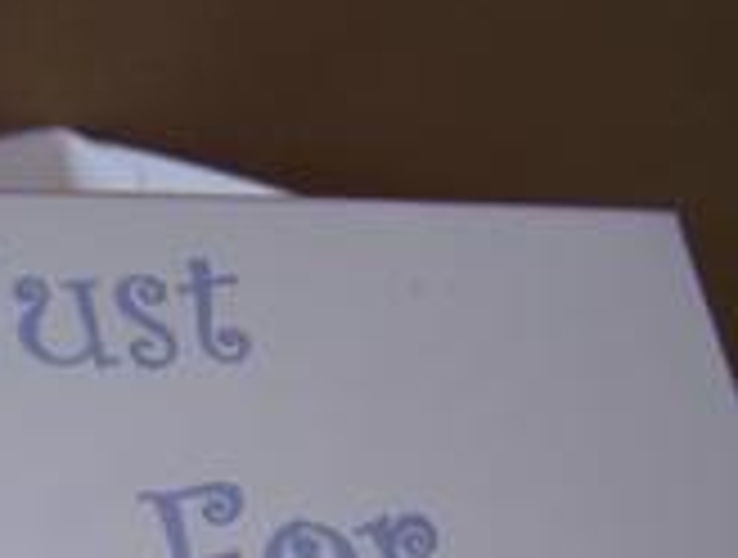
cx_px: 99
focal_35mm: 104
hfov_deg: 18.6
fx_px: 2224
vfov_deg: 13.7
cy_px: 742
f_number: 2.8
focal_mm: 6.3
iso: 140
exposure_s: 1/30
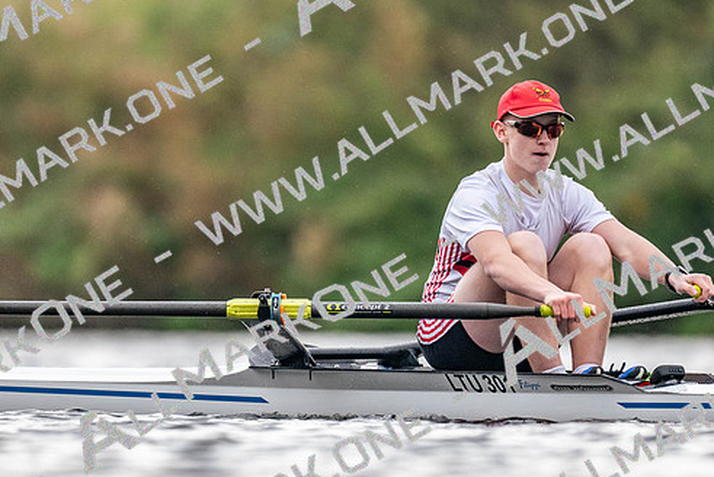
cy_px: 249
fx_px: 21094
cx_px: 375
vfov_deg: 1.3
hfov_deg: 1.9
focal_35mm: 1063
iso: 2800
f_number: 4
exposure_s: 1/2500
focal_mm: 600
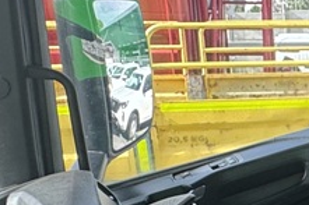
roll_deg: -0.7
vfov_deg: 15.0
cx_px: 574
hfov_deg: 17.7
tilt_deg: -12.0
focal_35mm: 90
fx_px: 772
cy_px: 195
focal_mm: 2.22
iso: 40
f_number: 2.2
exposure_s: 1/198
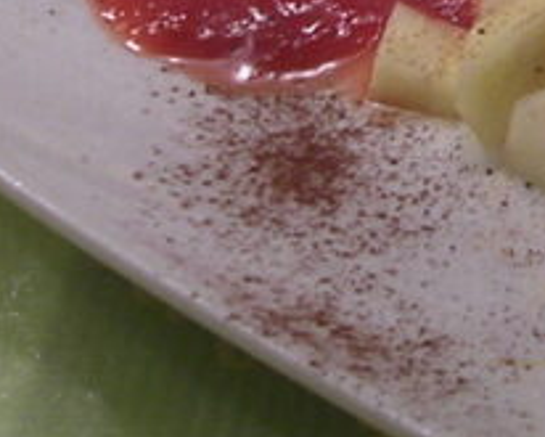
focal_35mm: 184
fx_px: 2969
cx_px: 780
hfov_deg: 10.2
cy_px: -260
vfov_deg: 8.2
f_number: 2.8
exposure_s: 1/44.9
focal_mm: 5.8
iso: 100
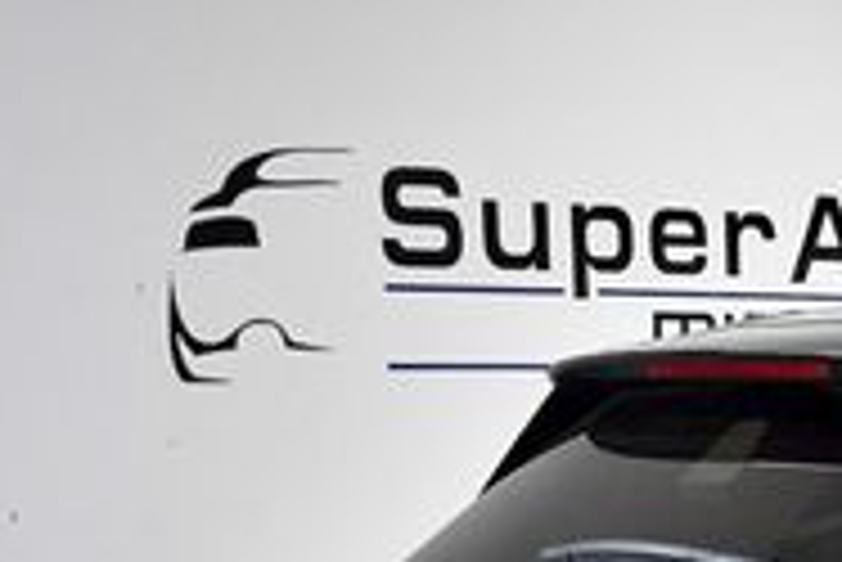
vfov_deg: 10.9
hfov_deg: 15.0
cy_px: 740
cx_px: 1391
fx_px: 2879
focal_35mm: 123
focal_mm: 24
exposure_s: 1/800
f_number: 3.8
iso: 2500
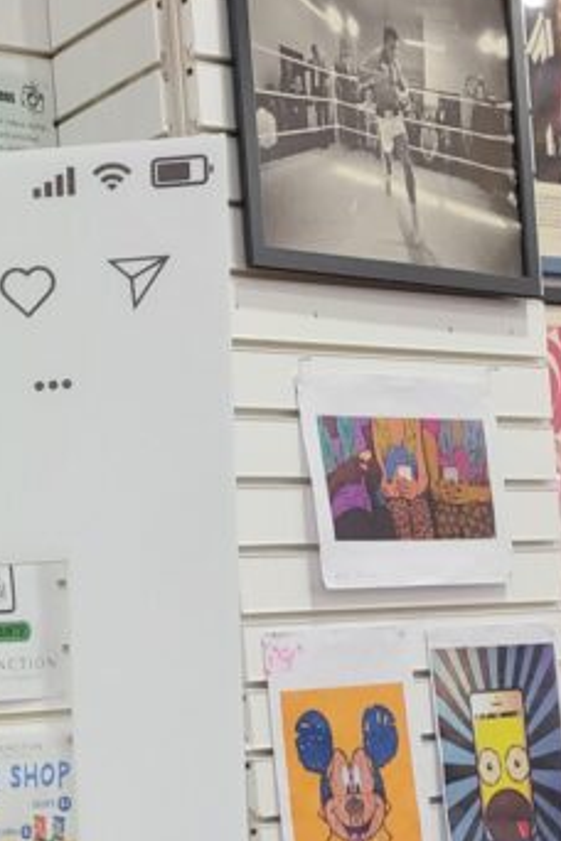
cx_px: -332
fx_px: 1893
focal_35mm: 81
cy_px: 1003
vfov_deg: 23.0
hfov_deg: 15.3
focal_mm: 5.4
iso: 400
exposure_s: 1/50
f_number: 1.8
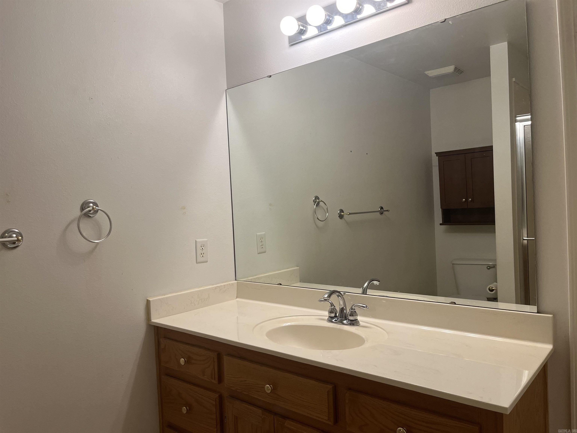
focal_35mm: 26
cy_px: 216
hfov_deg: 67.3
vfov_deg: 53.1
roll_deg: +1.9
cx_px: 288
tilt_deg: -1.8
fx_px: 433
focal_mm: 5.1
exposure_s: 1/120
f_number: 1.6
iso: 125
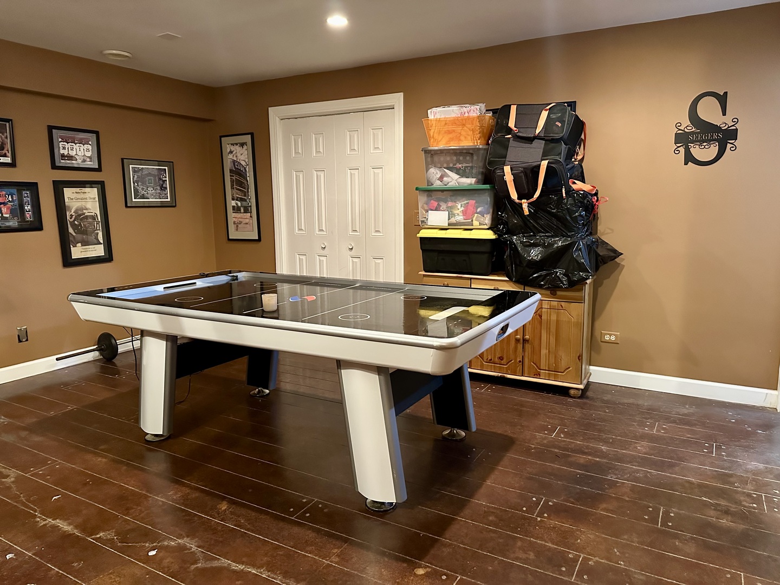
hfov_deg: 71.6
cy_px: 292
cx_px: 390
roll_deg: +0.3
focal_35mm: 24
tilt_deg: -8.0
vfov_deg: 56.8
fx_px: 541
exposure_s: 1/40
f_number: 1.78
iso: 1000
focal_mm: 6.86
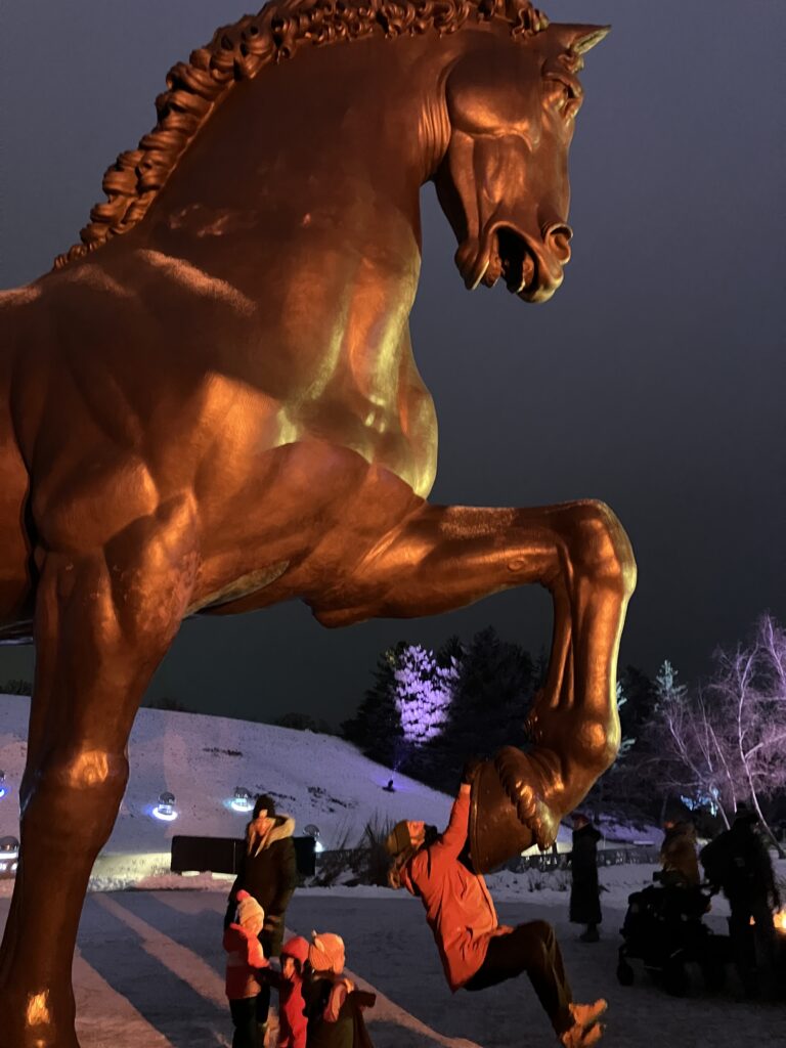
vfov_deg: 63.4
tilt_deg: +18.8
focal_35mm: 28
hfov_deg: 49.7
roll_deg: -0.4
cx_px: 393
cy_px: 524
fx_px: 848
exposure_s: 1/15
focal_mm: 3.99
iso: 1000
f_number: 1.8
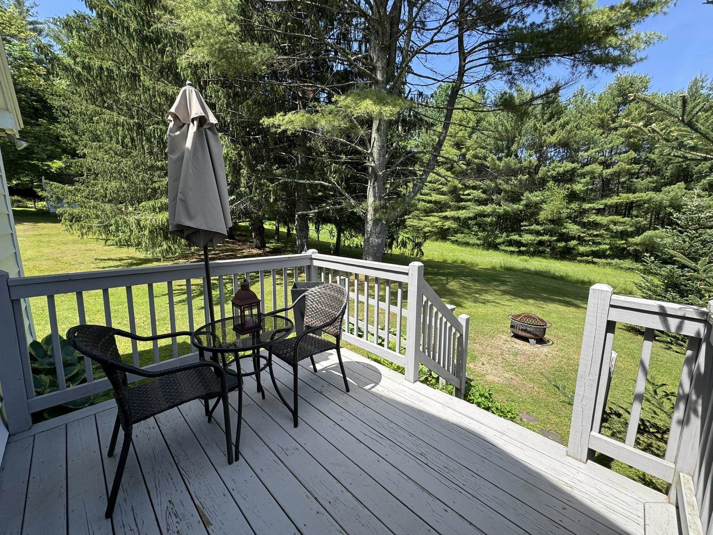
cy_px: 268
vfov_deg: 85.7
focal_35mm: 14
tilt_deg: -9.3
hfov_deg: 102.1
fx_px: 288
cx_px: 356
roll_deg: -0.2
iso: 50
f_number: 2.2
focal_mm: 2.22
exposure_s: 1/771
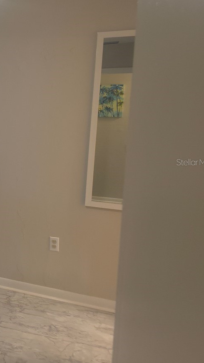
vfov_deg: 44.5
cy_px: 162
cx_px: -117
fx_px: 443
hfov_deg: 21.1
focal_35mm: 46
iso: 320
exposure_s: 1/24
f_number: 1.7
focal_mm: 6.3
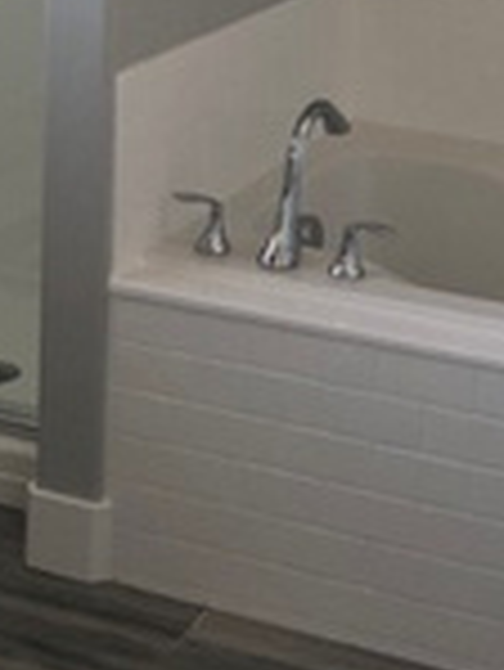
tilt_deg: -8.8
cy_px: 9
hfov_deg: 16.4
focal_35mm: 90
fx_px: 1745
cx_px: 346
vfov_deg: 21.1
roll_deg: -3.0
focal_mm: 3.99
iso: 40
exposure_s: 1/20
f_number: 1.8
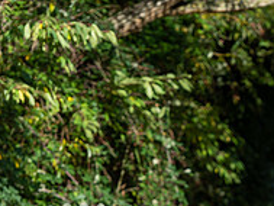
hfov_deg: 4.2
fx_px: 3746
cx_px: 309
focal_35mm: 473
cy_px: 265
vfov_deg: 3.1
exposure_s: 1/1600
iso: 200
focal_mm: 160
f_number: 3.5
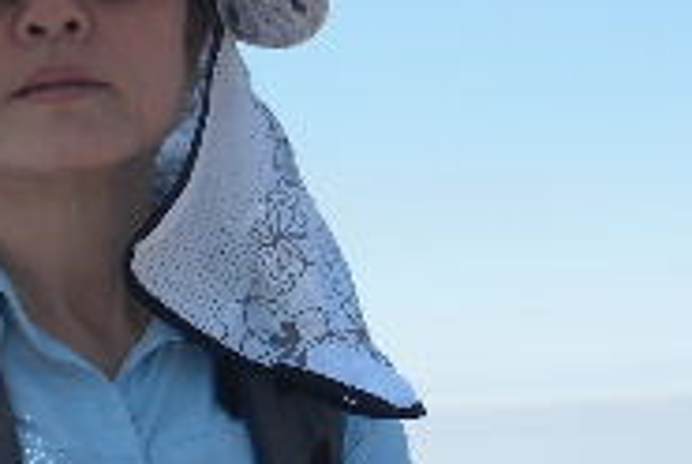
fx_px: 3196
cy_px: 247
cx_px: 430
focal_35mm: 166
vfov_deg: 8.3
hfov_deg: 12.3
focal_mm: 6.6
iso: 64
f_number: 10
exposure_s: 1/85
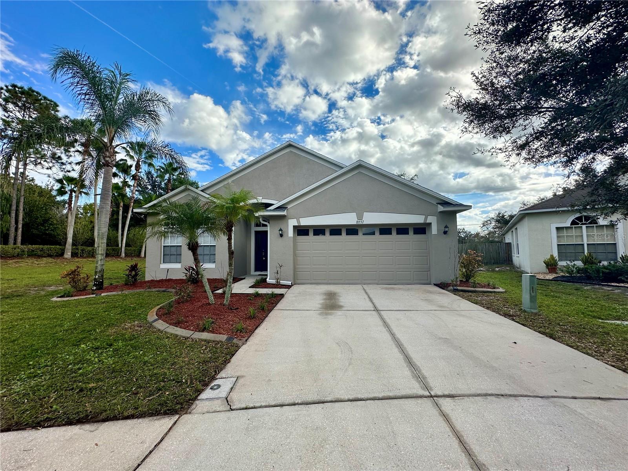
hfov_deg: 102.1
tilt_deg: +4.3
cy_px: 236
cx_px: 314
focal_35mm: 14
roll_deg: +0.3
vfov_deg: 85.7
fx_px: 254
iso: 40
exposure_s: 1/1062
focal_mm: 2.22
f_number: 2.2
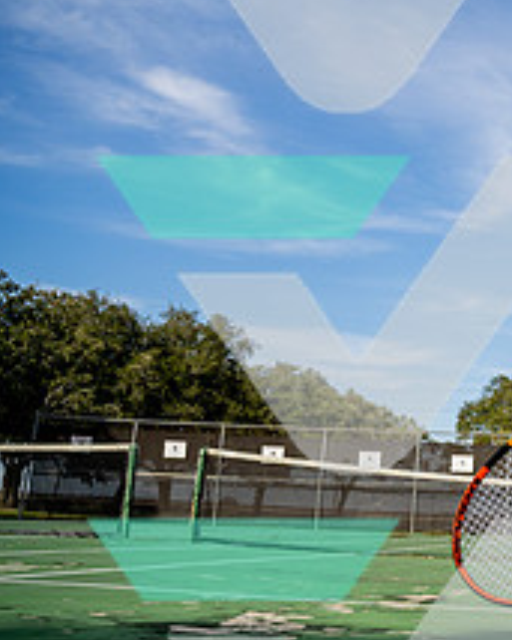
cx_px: 859
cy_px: 316
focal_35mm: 51
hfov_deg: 21.9
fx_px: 967
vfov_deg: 36.7
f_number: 4
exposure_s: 1/1250
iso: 100
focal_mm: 20
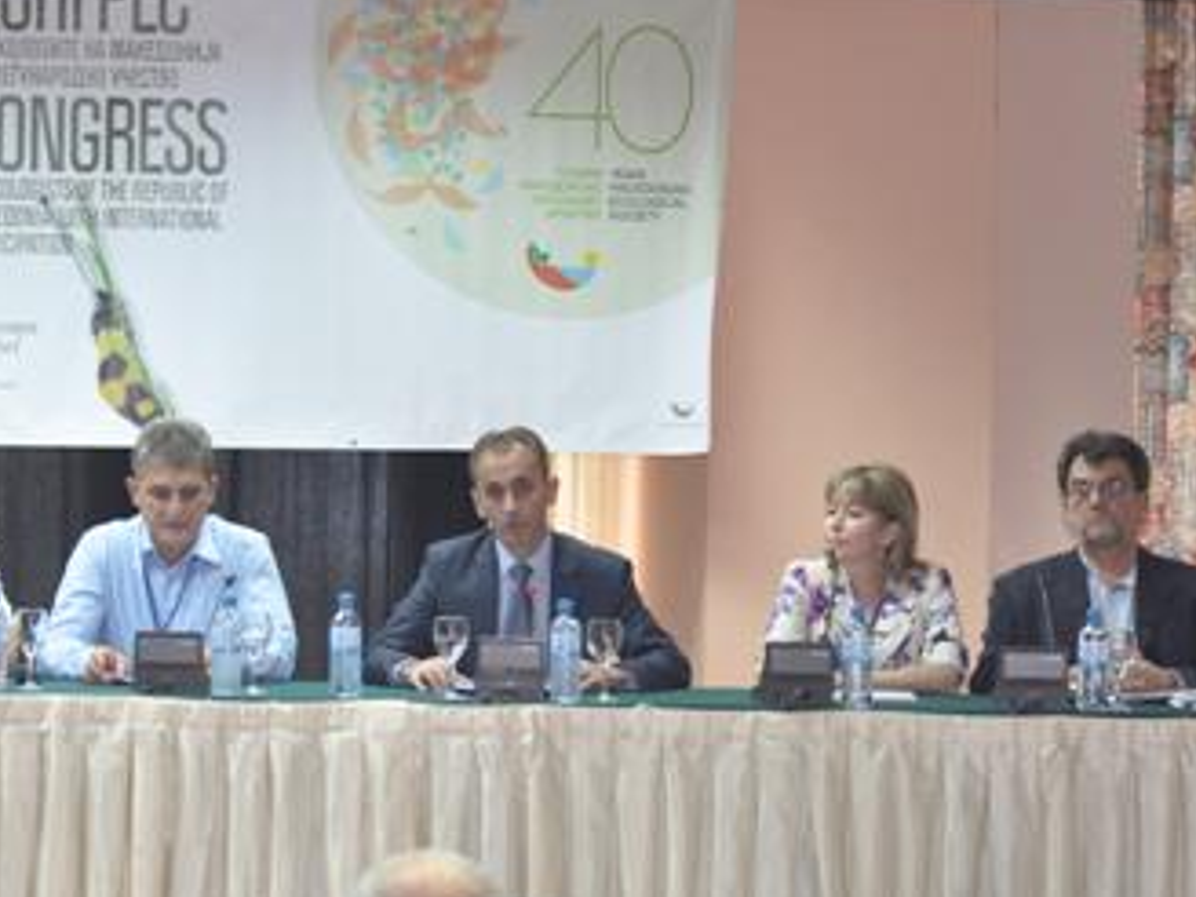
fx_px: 4768
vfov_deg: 10.7
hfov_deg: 14.3
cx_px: 387
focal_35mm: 138
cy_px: 470
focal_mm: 70
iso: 640
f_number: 4
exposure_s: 1/60
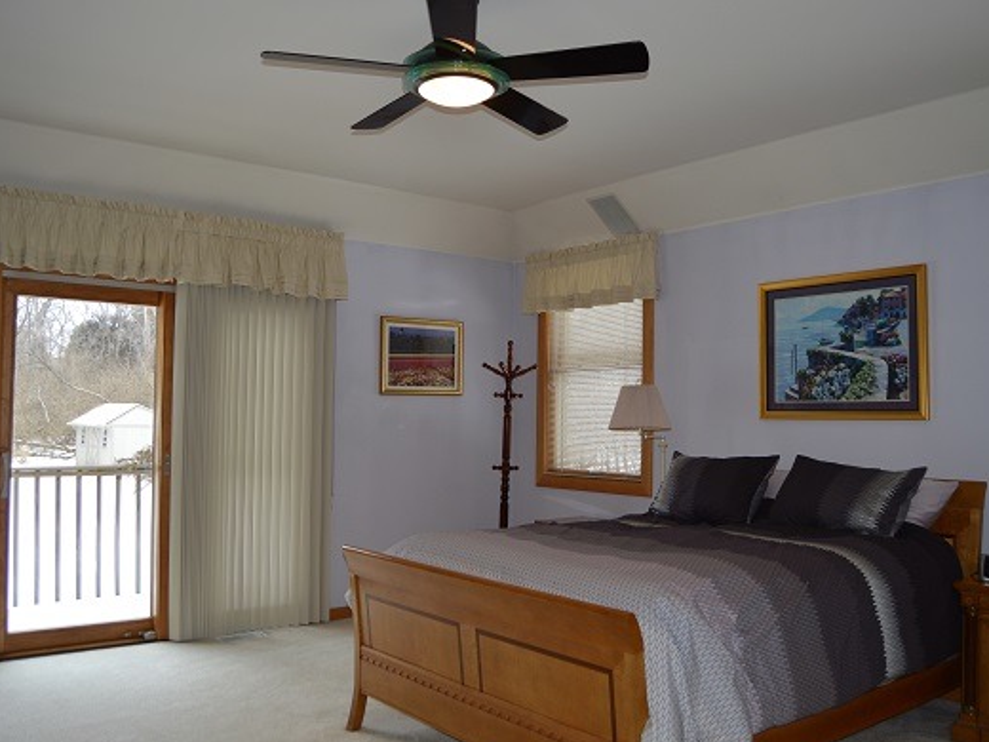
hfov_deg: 60.0
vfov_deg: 46.8
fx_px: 857
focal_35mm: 30
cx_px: 491
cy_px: 379
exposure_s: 1/125
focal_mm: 18
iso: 220
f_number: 4
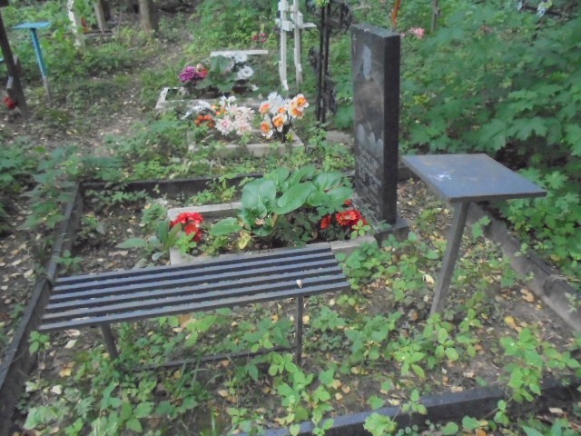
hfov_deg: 67.3
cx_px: 290
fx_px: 436
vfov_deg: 53.1
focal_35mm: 26
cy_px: 218
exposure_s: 1/100
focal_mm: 4.6
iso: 800
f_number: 3.5
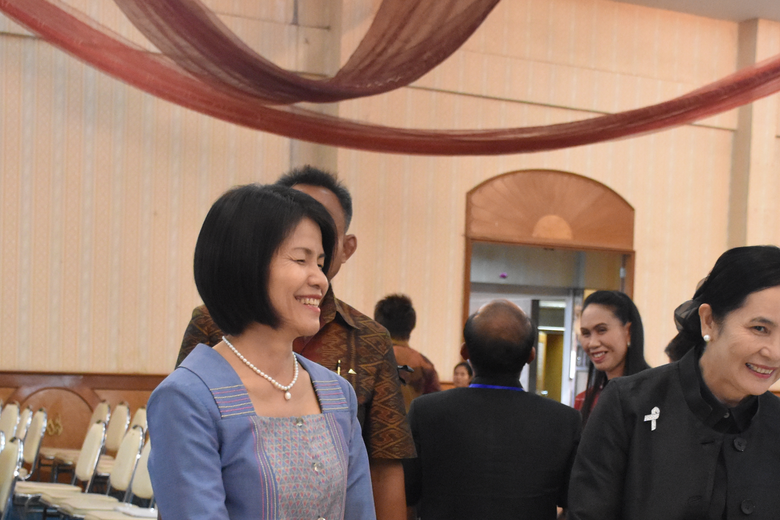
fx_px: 1473
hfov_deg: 29.6
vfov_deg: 19.7
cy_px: 457
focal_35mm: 68
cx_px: 453
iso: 4000
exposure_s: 1/60
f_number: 3.8
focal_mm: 24
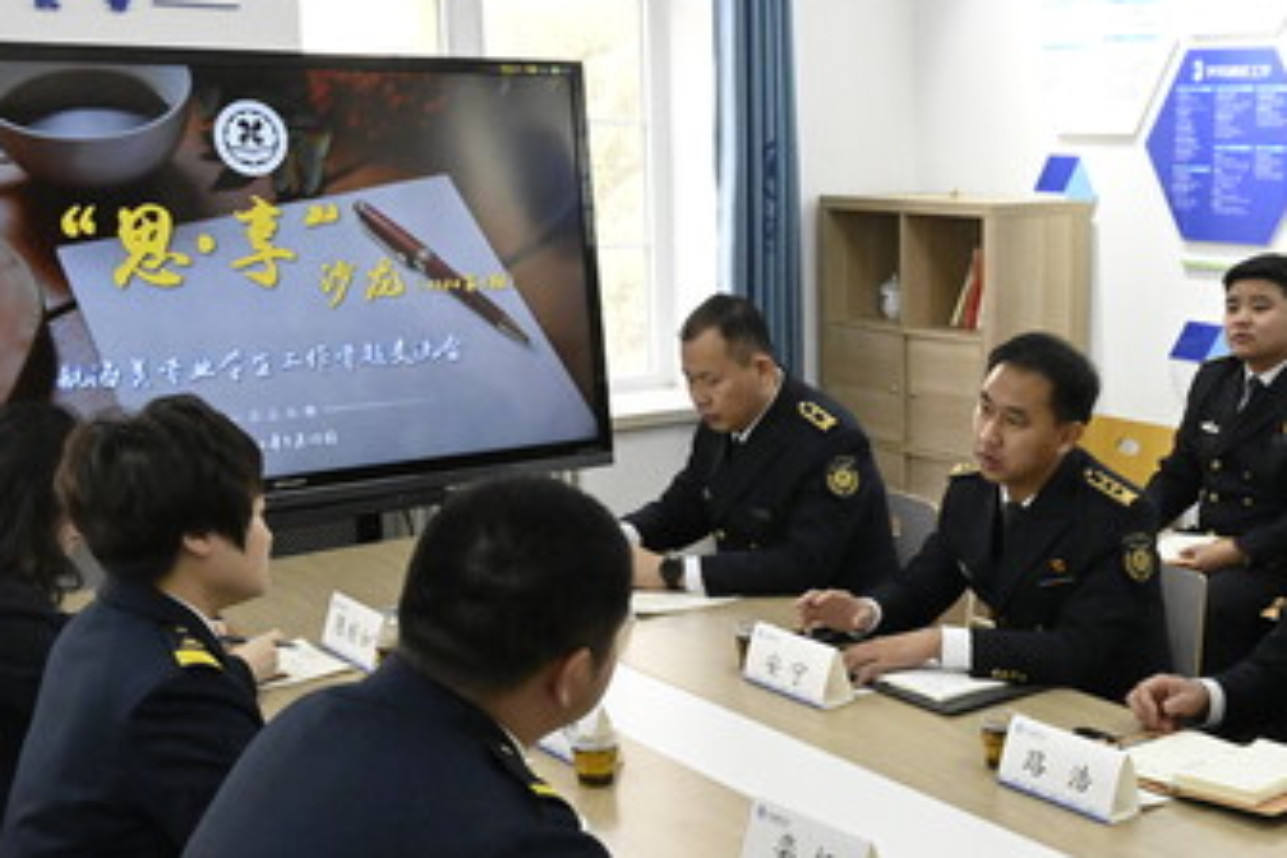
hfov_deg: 38.7
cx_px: 942
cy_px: 531
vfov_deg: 26.9
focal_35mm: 50
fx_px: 1787
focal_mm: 24
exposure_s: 1/200
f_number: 14
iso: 9000
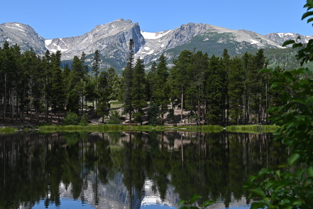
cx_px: 125
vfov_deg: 20.6
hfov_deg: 30.4
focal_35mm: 66
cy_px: 101
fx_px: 574
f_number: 7.1
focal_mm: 52
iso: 100
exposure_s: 1/320
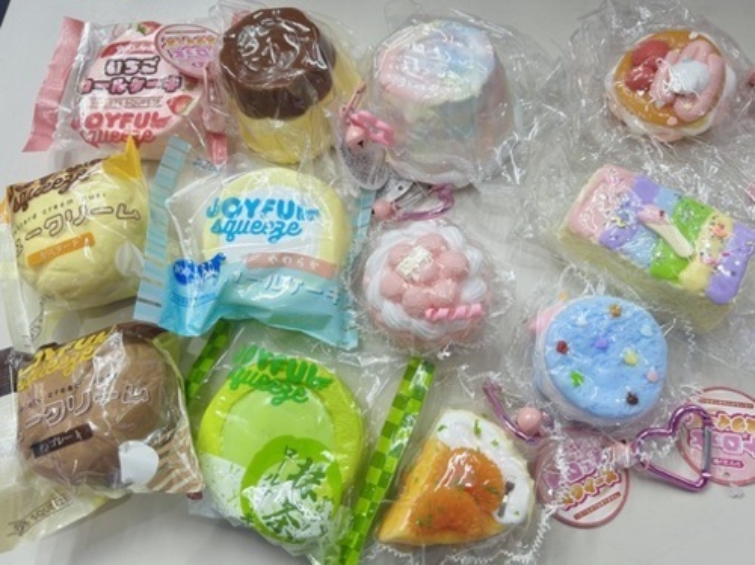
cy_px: 282
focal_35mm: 26
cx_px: 378
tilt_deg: -71.9
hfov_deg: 67.4
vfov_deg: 53.0
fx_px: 567
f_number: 1.5
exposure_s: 1/161
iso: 40
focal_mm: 5.7
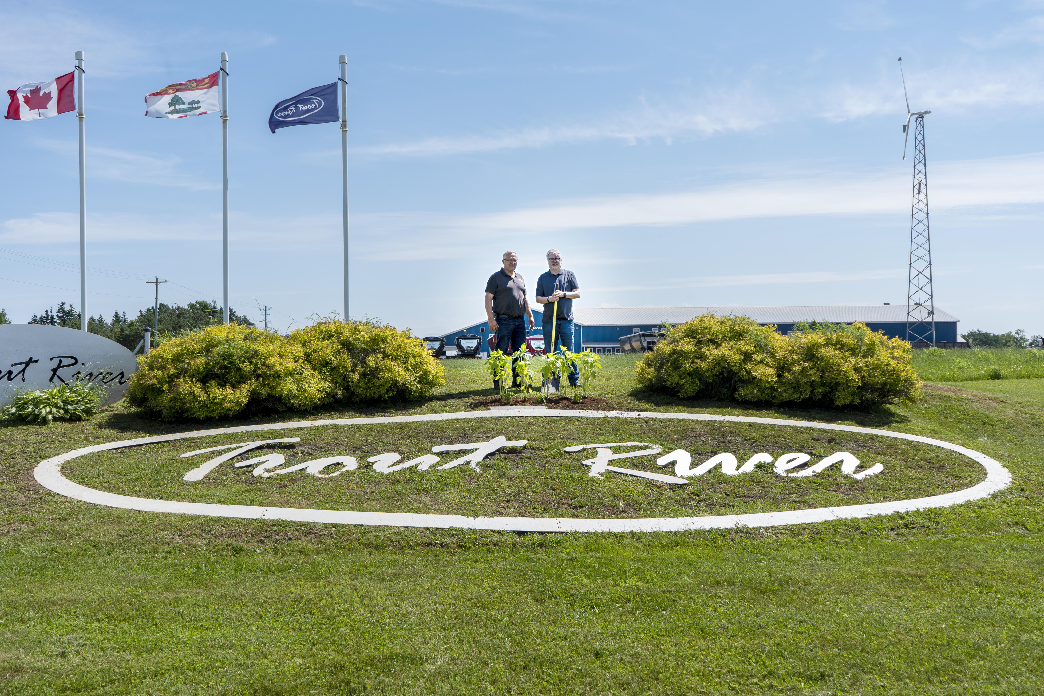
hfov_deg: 58.7
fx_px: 928
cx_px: 522
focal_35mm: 32
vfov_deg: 41.1
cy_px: 348
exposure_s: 1/250
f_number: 10
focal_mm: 32
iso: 100
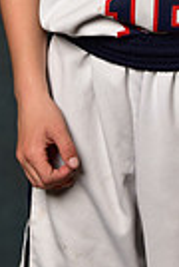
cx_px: 160
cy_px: -189
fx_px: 3368
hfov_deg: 3.0
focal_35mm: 454
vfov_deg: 4.5
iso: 250
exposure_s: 1/160
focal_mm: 105
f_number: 4.5
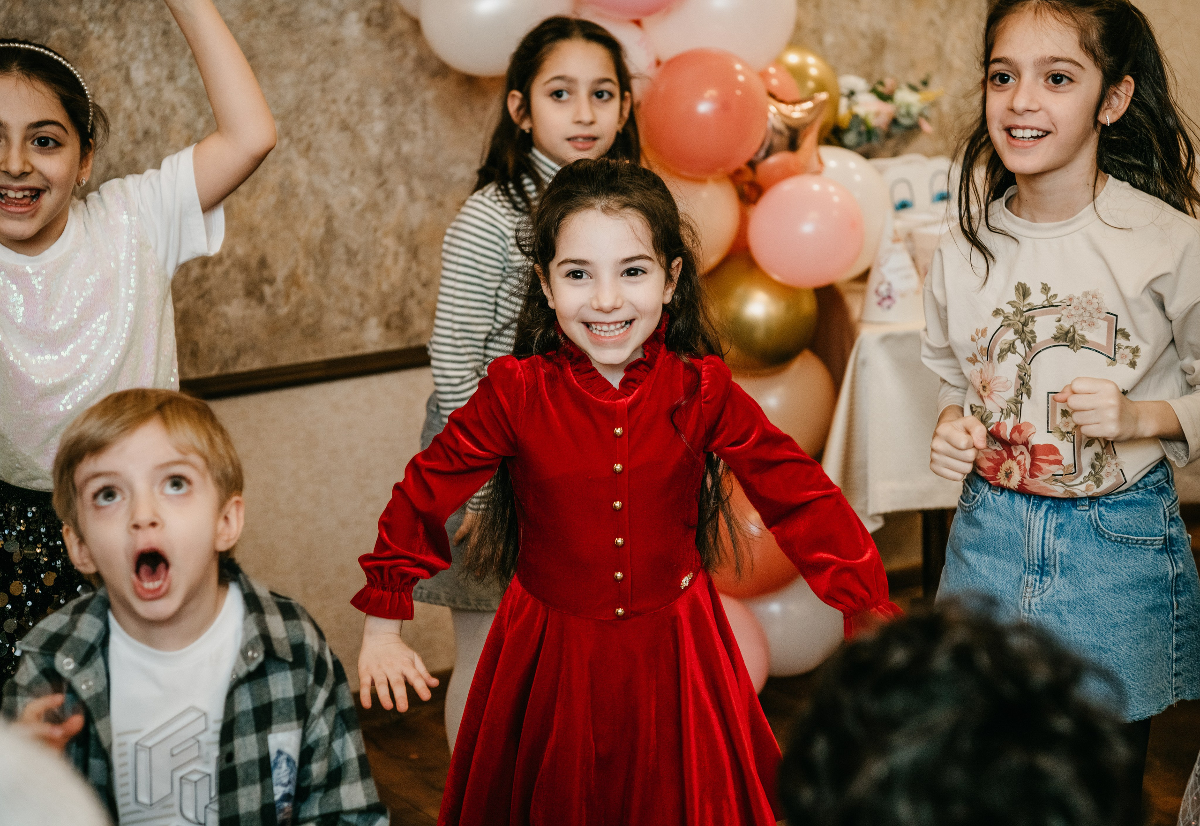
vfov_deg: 19.3
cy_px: 413
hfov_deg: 27.8
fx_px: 2428
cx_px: 619
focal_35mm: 72
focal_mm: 70
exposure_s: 1/160
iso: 200
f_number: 4
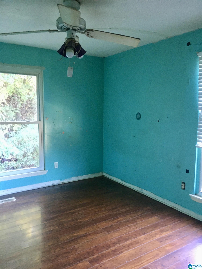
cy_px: 134
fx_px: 226
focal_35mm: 29
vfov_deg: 61.7
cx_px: 101
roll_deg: +1.6
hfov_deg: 48.2
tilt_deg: -7.0
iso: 200
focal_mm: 4.15
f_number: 2.2
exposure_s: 1/17
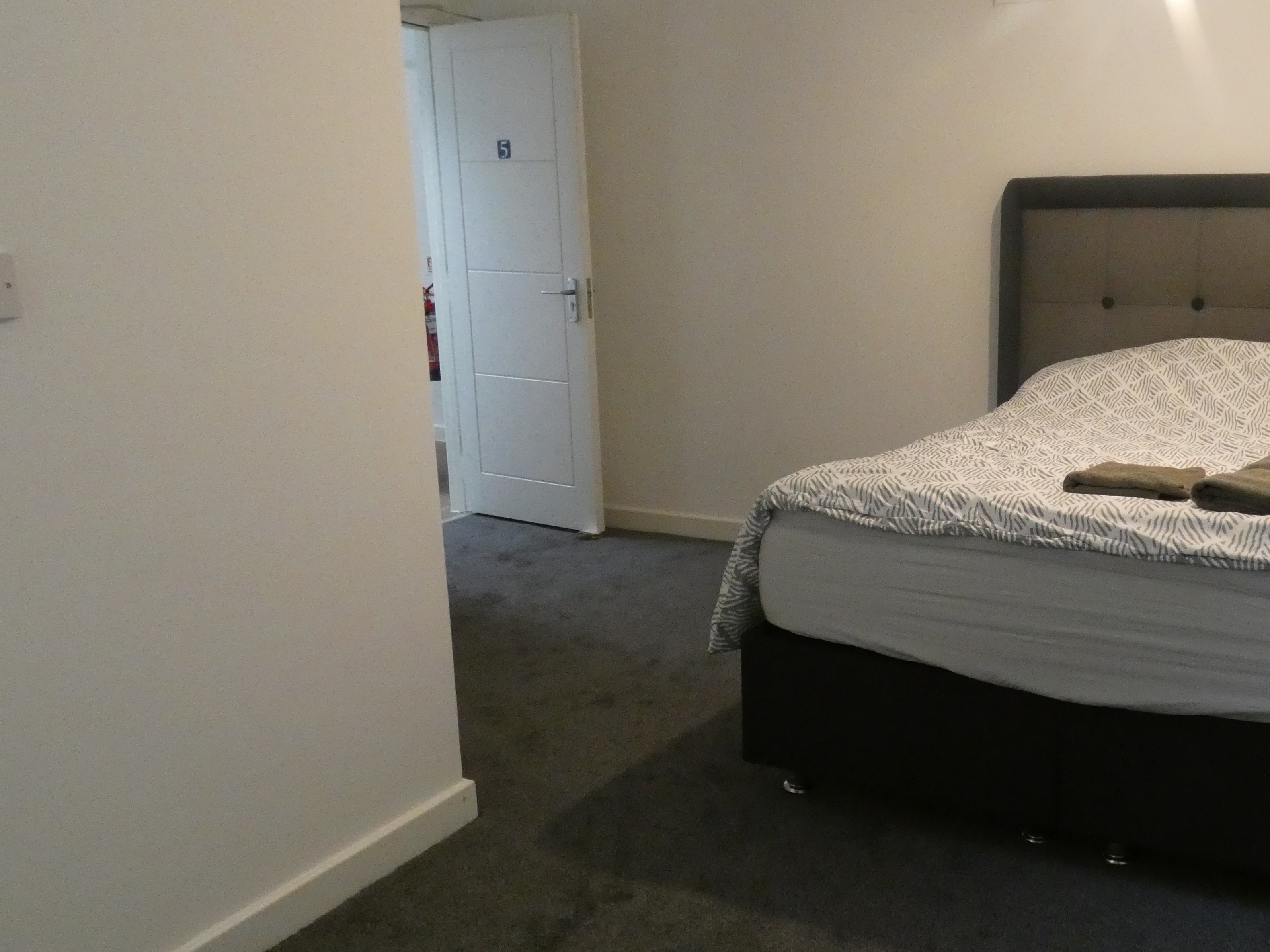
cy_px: 504
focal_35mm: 31
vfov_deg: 45.4
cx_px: 902
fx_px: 1137
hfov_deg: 56.3
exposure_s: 1/60
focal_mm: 3.6
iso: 800
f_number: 2.8
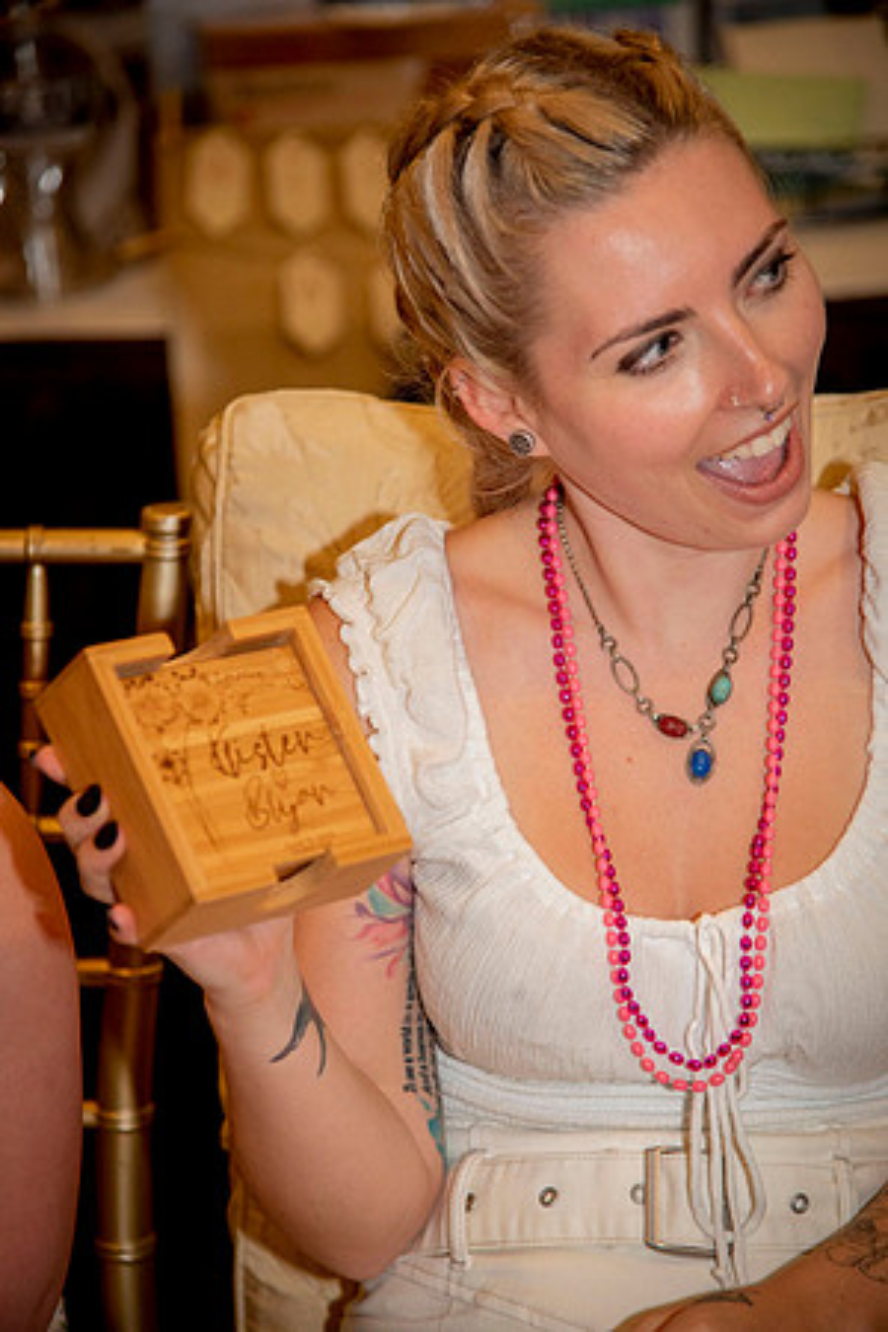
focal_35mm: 120
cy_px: 666
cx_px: 444
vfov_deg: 17.1
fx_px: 4440
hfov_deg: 11.4
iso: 640
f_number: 4
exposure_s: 1/200
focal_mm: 120
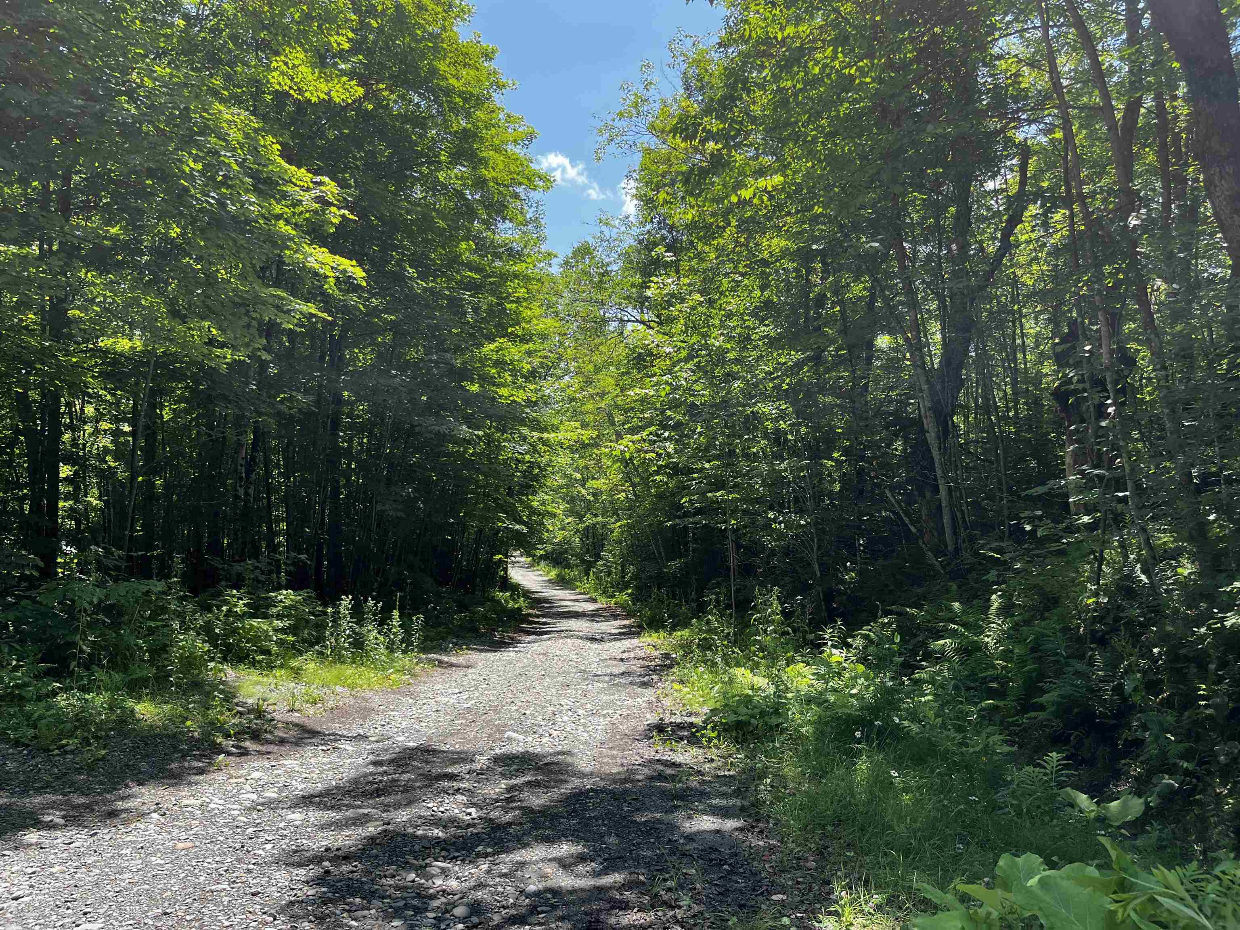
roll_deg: -0.5
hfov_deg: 67.3
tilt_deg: +2.0
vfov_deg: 53.1
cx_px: 620
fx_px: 931
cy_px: 465
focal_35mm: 26
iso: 50
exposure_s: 1/777
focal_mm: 5.1
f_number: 1.6
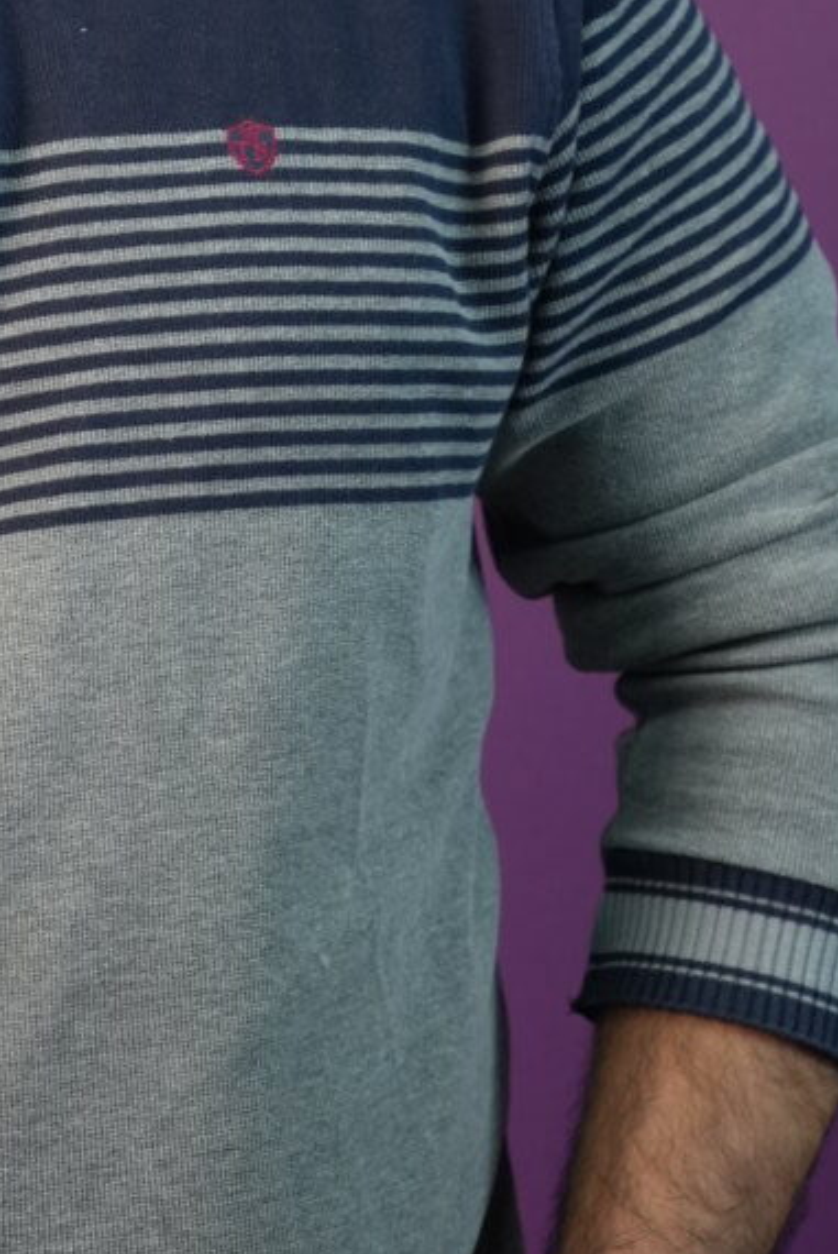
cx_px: -97
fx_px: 4879
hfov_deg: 9.7
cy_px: 119
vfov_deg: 14.5
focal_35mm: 140
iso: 800
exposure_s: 1/160
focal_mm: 32.9
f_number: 4
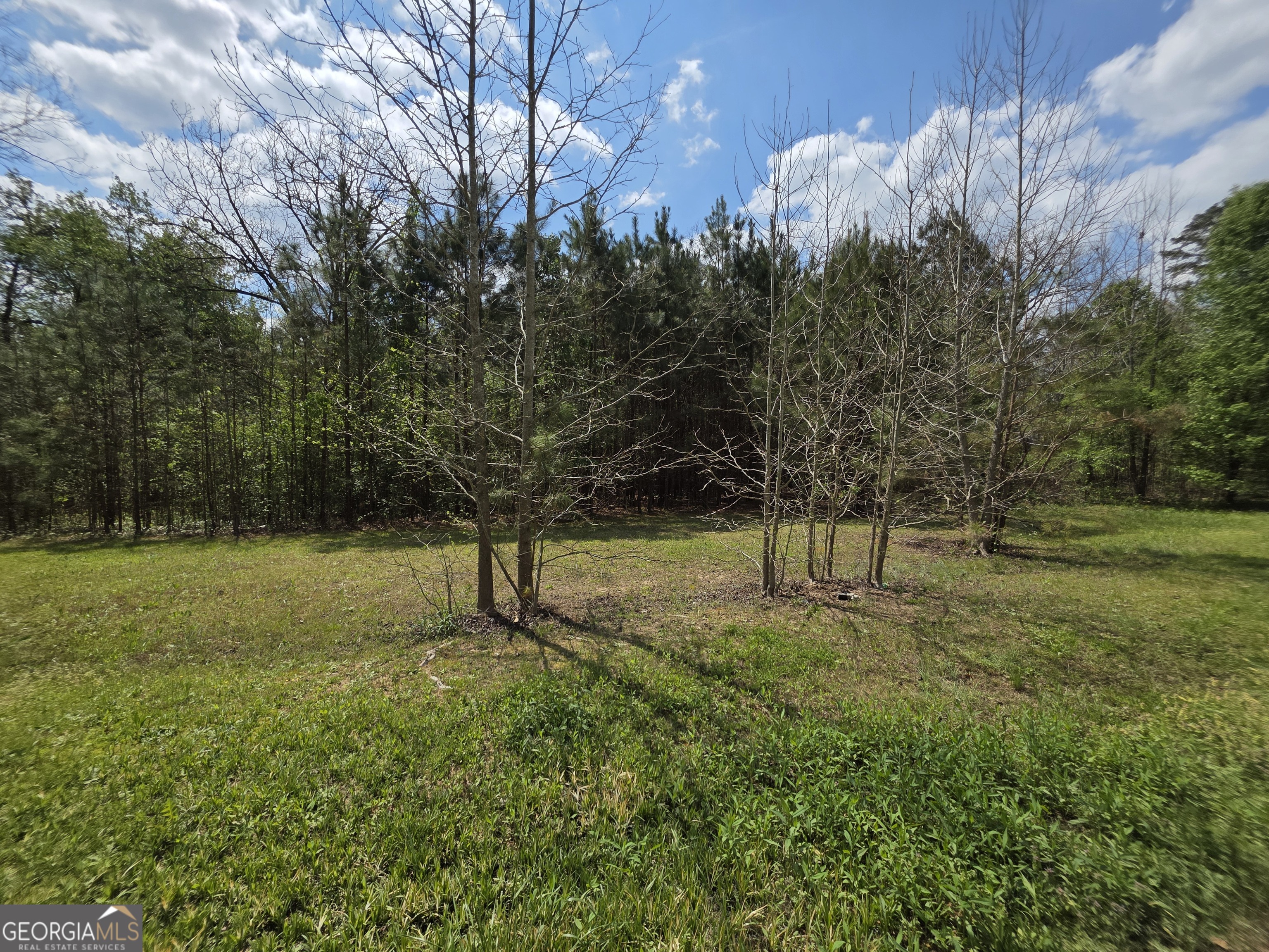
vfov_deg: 89.9
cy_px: 476
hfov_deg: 106.2
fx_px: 477
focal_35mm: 13
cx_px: 634
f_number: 1.9
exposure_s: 1/3075
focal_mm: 2.2
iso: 40
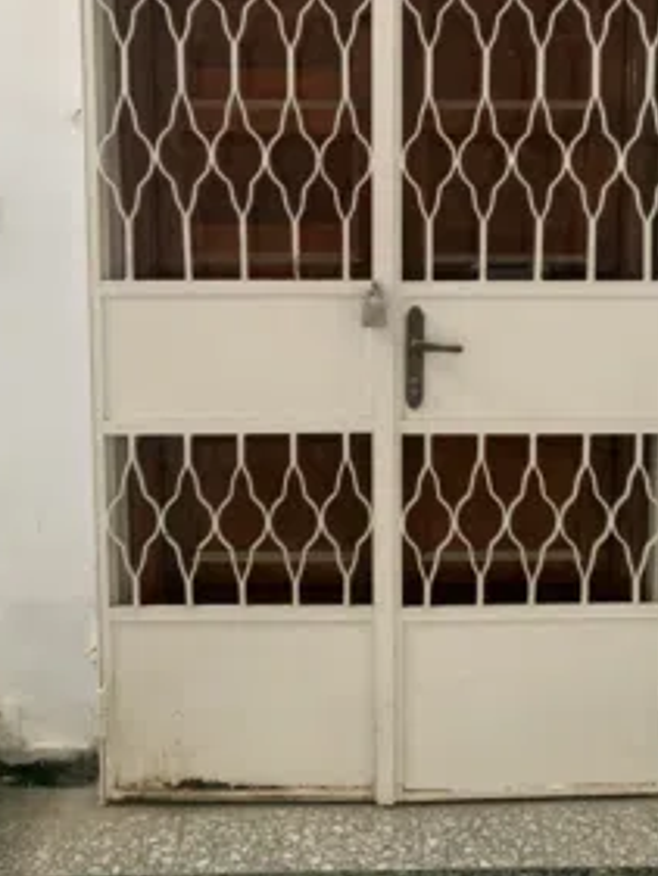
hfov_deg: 38.6
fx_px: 937
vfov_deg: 48.8
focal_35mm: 37
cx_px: 390
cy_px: 259
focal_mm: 4.25
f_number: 1.8
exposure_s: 1/60
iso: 320
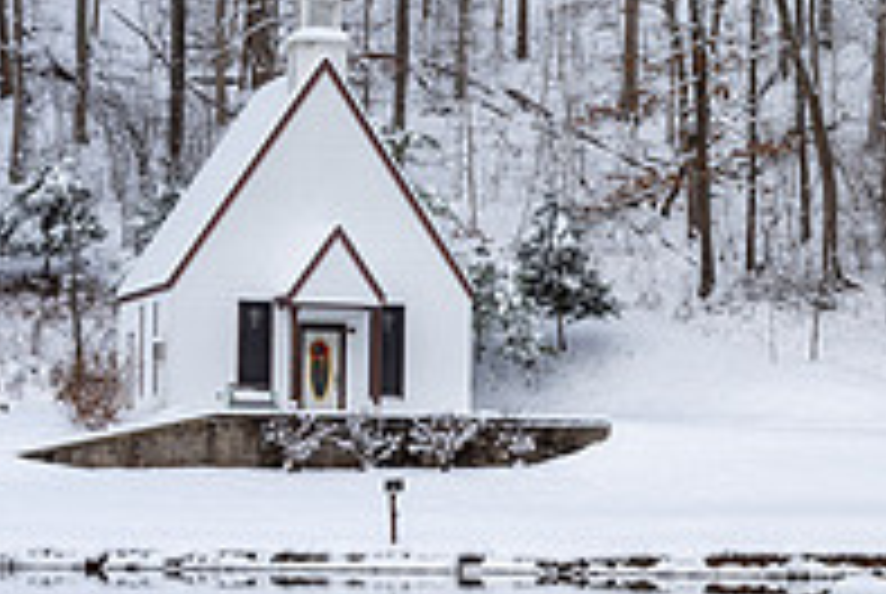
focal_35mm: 147
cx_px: 944
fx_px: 3623
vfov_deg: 9.3
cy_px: 461
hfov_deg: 13.7
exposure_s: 1/80
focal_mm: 50
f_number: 13
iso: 64
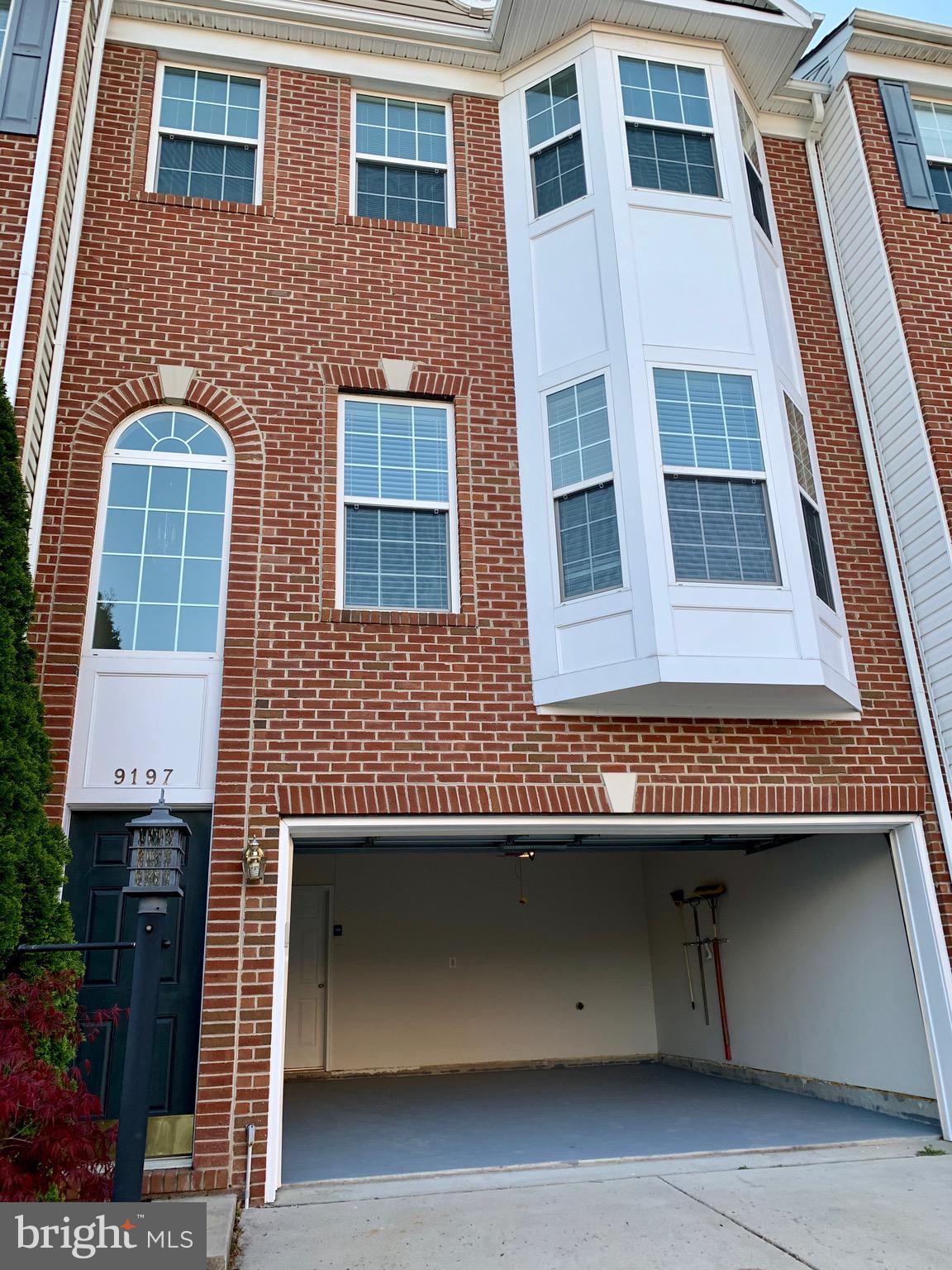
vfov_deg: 67.3
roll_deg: +2.0
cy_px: 635
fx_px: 953
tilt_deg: +20.6
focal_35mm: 26
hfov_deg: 53.1
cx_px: 476
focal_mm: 4.25
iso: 25
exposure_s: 1/208
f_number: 1.8
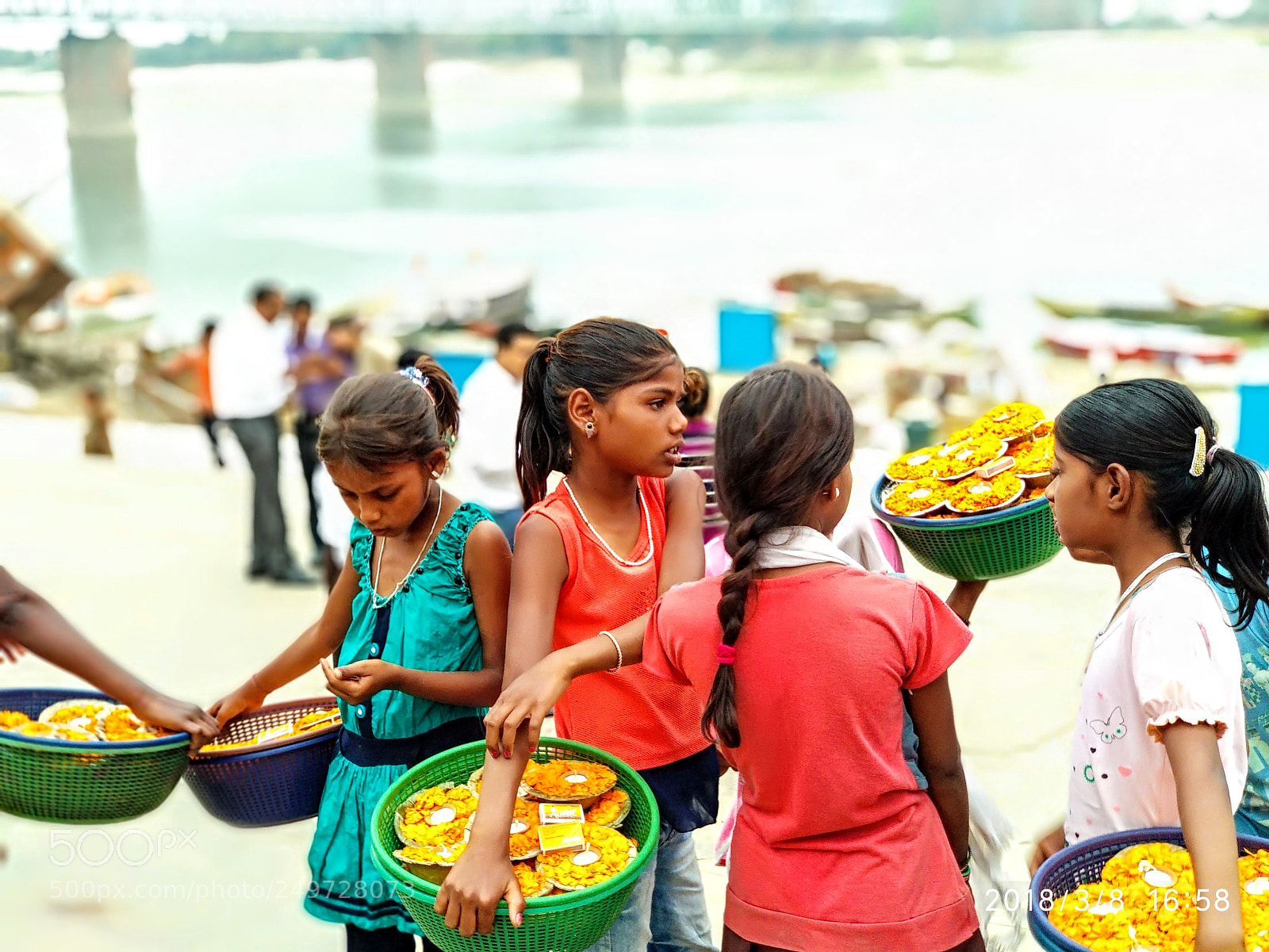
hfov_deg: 36.8
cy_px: 476
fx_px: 1906
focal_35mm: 52
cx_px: 634
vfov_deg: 28.0
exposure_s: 1/50
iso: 200
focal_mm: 5.99
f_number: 2.6
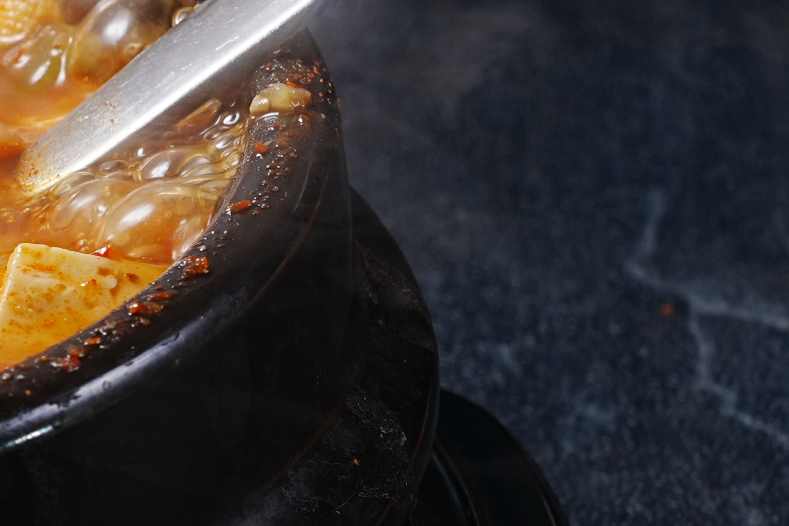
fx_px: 6553
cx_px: -504
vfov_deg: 4.6
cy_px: 325
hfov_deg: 6.8
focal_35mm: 299
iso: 160
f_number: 11
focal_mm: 70
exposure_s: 1/100
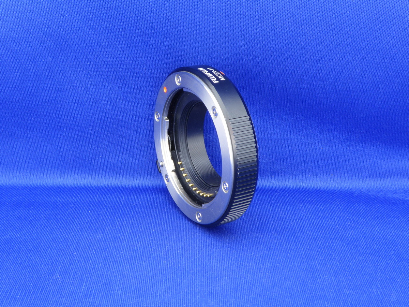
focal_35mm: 50
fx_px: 591
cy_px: 154
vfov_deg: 29.1
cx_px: 204
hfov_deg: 38.2
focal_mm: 9
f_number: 8
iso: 100
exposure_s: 3.2
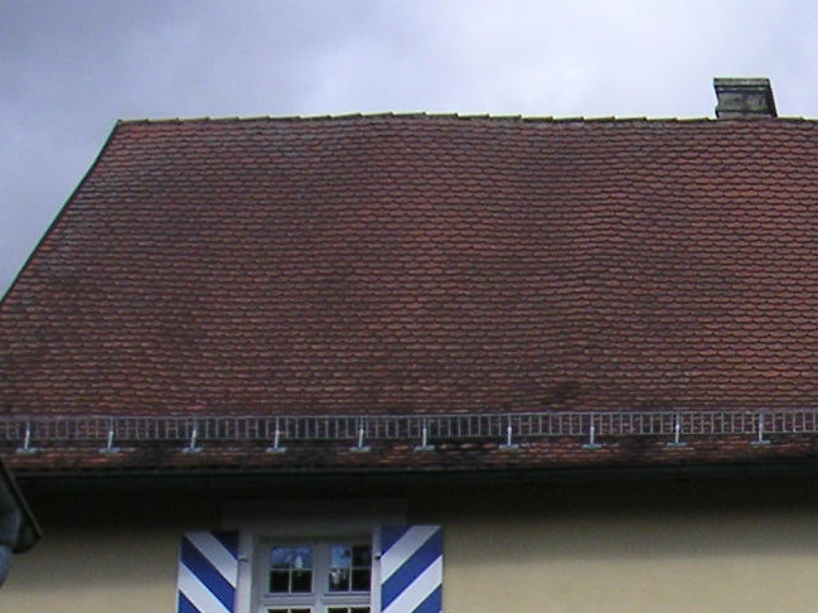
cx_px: 992
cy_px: 925
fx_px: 2834
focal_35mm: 120
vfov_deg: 11.8
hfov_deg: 15.8
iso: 50
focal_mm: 6
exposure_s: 1/180
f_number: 6.7
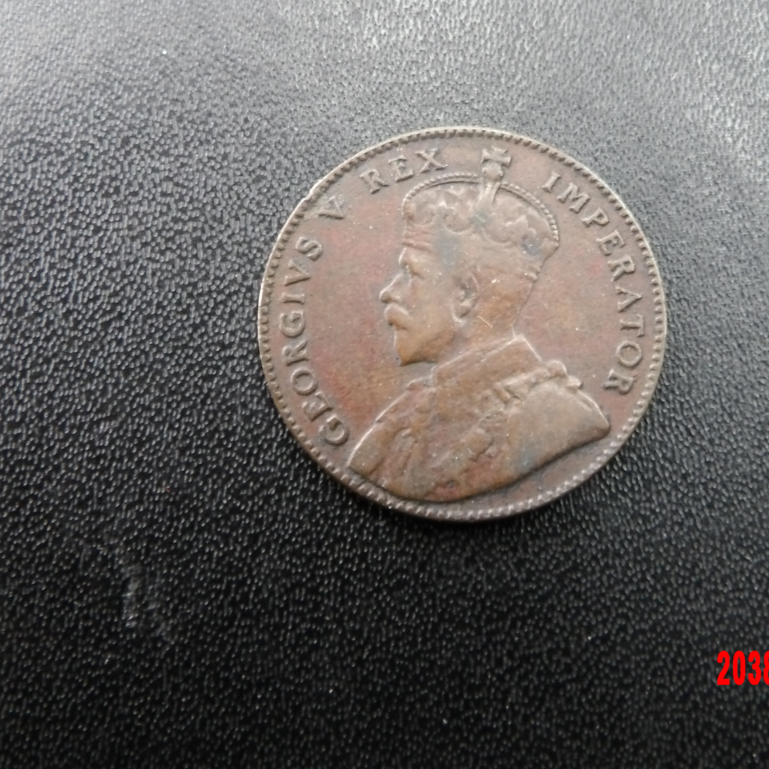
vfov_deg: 33.9
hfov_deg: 33.9
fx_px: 1257
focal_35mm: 50
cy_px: 295
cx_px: 460
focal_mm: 6.2
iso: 333
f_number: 4.5
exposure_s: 1/15
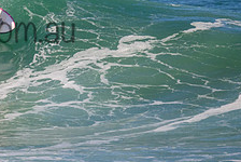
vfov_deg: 0.7
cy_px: 18
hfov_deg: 1.0
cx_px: -39
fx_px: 13875
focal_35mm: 2070
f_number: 11
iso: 1600
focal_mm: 800
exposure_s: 1/2000
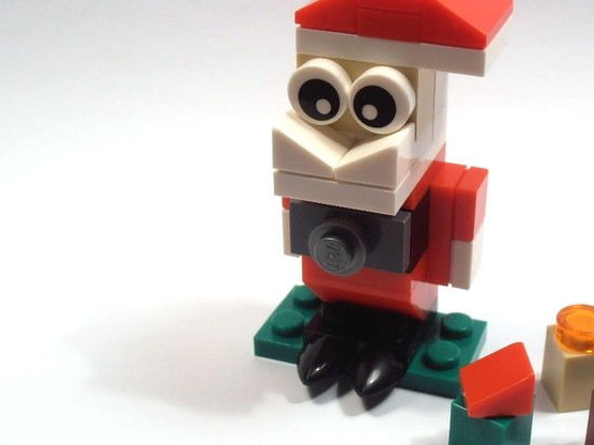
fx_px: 1029
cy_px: 209
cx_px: 408
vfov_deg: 24.4
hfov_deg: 31.9
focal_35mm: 60
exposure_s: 1/80
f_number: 3.9
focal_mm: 6.61
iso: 80
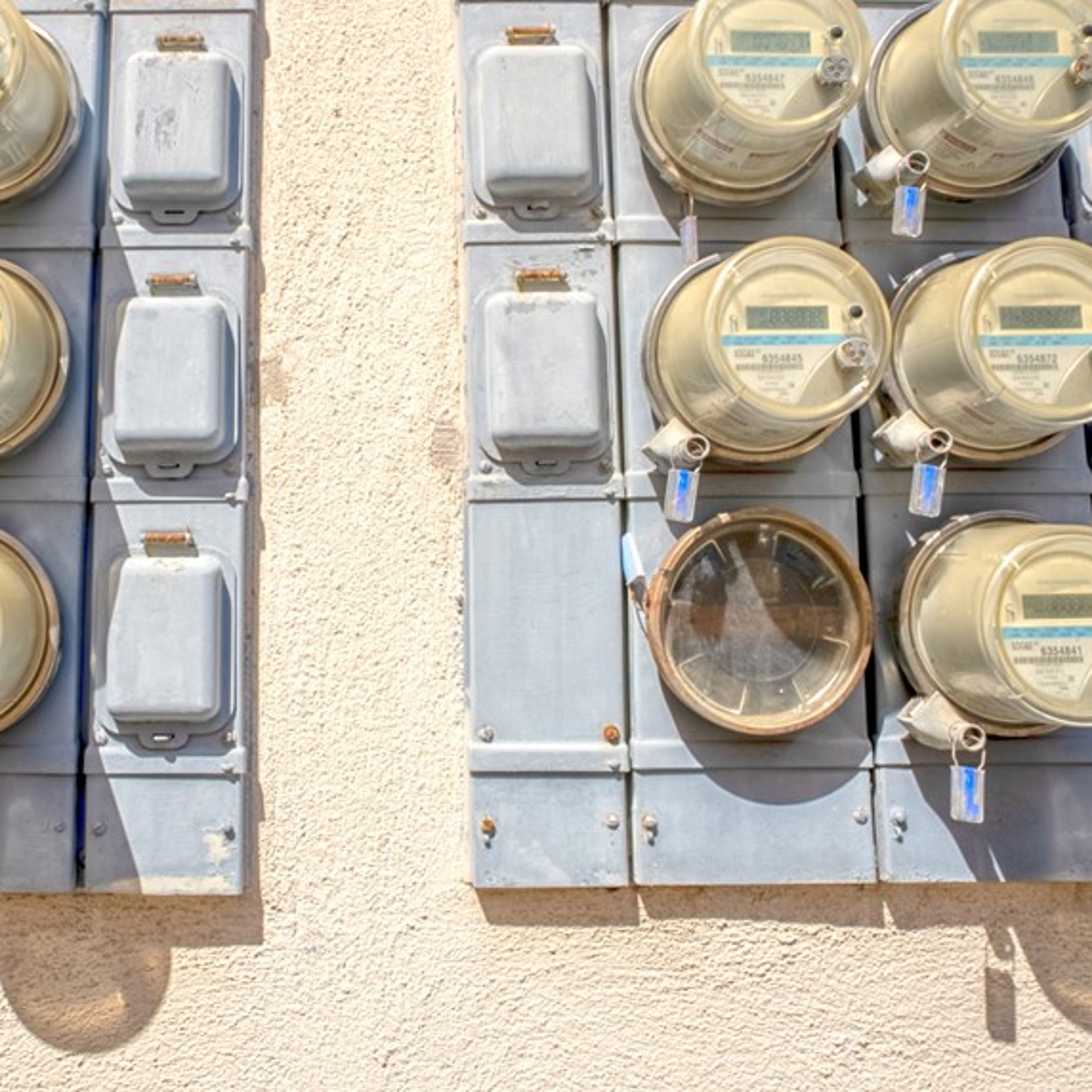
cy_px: 458
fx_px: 1035
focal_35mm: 29
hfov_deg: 54.2
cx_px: 345
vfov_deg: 55.4
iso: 400
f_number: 11
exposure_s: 1/8000
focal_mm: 18
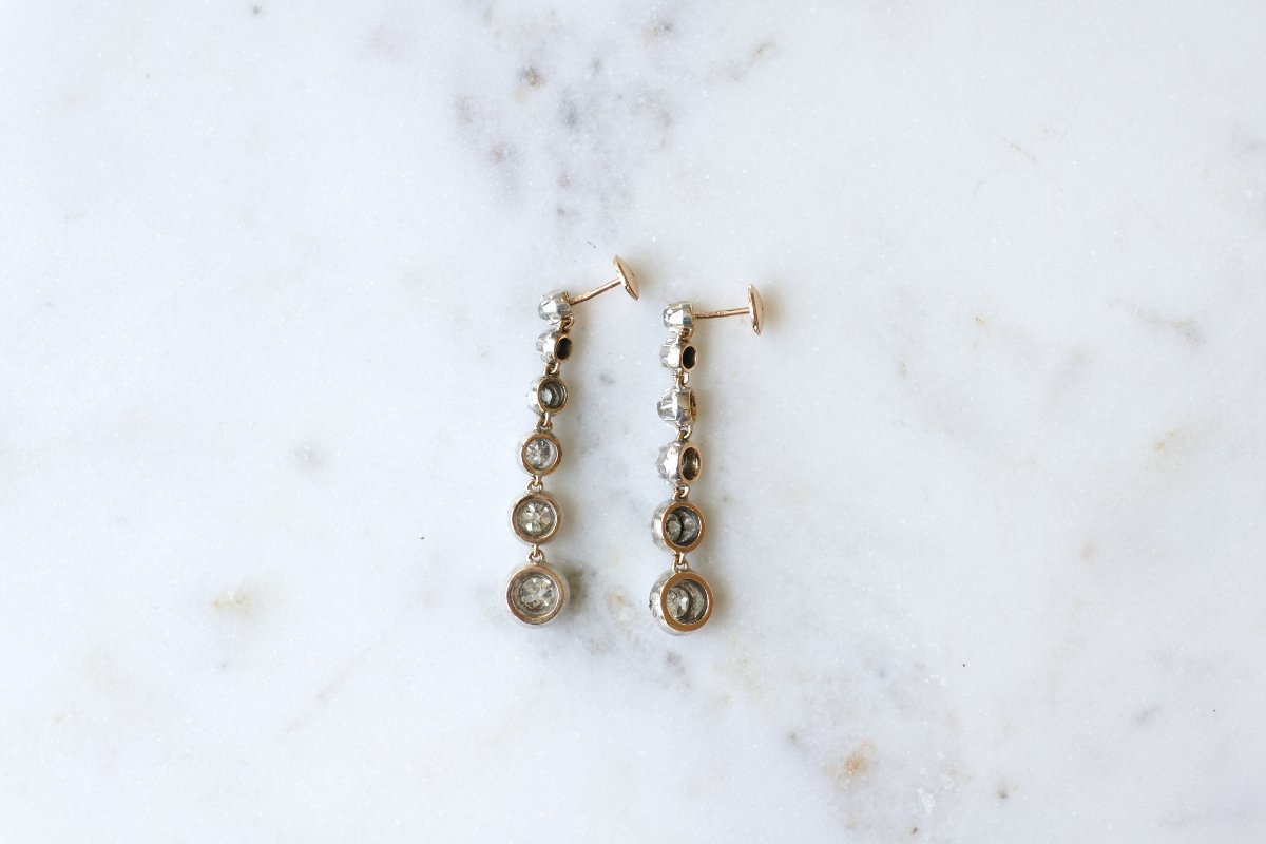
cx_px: 633
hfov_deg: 19.5
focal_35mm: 105
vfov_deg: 13.0
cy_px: 422
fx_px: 3692
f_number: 5.6
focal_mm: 70
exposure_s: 1/160
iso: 200
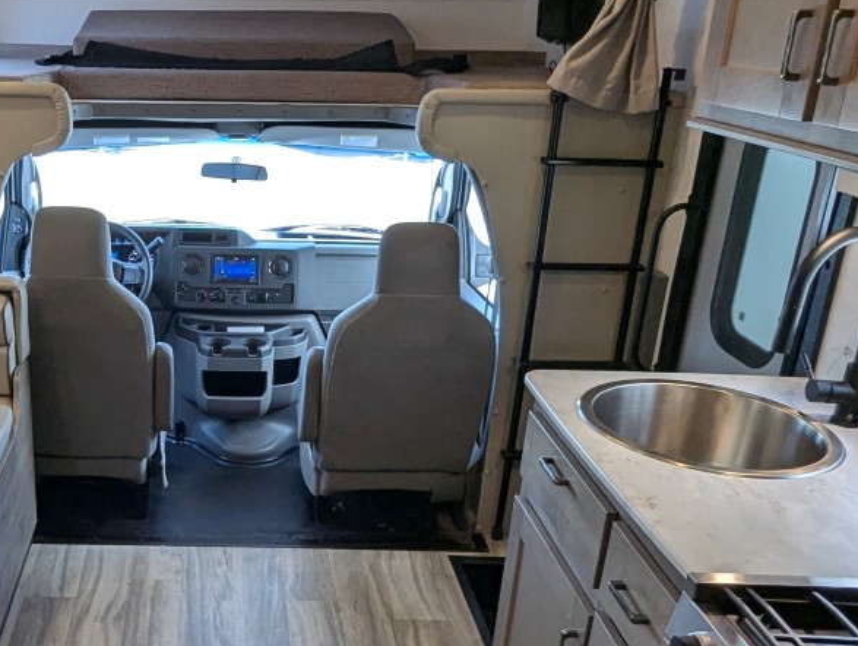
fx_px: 943
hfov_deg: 47.0
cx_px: 210
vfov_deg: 37.7
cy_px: 374
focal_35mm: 38
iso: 198
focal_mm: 2.35
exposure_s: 1/141
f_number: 2.2
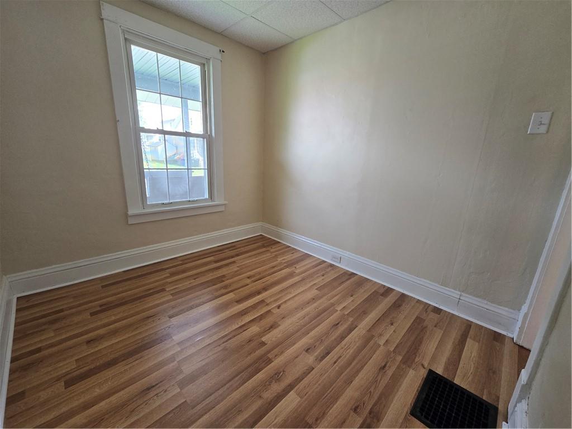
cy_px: 214
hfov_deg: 106.2
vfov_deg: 89.9
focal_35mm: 13
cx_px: 286
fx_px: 215
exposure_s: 1/60
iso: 160
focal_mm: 2.2
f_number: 2.2
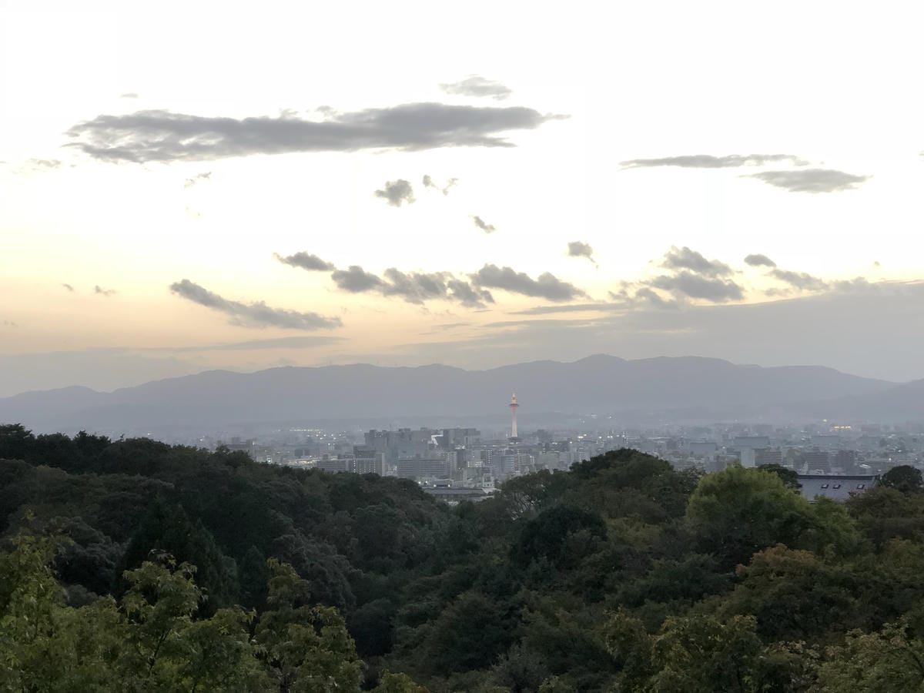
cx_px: 462
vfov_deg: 25.7
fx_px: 1521
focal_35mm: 57
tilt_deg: +1.3
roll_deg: +0.7
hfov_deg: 33.8
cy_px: 346
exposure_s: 1/60
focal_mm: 6.6
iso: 160
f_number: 2.8
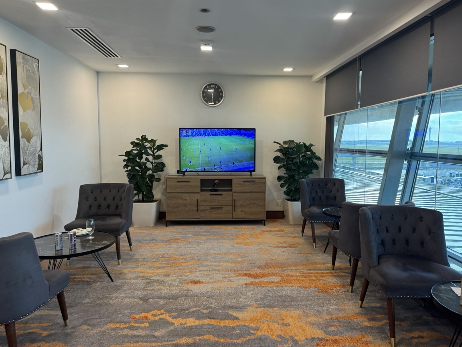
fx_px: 334
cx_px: 235
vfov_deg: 54.9
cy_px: 167
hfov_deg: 69.4
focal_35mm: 25
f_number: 1.78
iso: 160
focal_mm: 6.76
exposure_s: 1/100
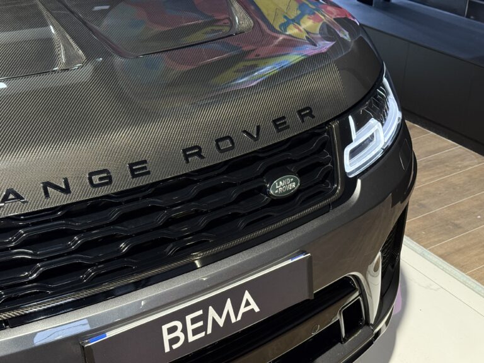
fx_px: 671
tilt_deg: -29.3
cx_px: 242
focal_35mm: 48
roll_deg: -0.2
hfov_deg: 39.7
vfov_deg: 30.3
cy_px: 182
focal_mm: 6.76
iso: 250
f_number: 1.78
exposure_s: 1/42
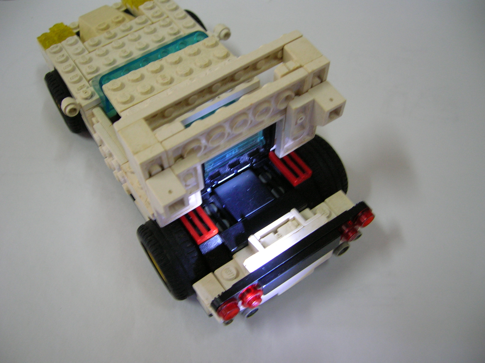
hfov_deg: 54.0
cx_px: 242
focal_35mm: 34
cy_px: 182
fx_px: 476
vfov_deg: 41.7
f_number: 2.9
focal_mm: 5.7
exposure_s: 1/9.3
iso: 100
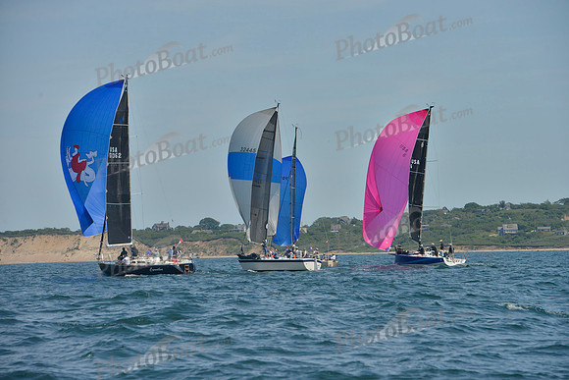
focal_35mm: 170
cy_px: 190
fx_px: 2687
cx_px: 284
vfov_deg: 8.1
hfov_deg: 12.1
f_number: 10
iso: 400
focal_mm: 170
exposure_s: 1/800
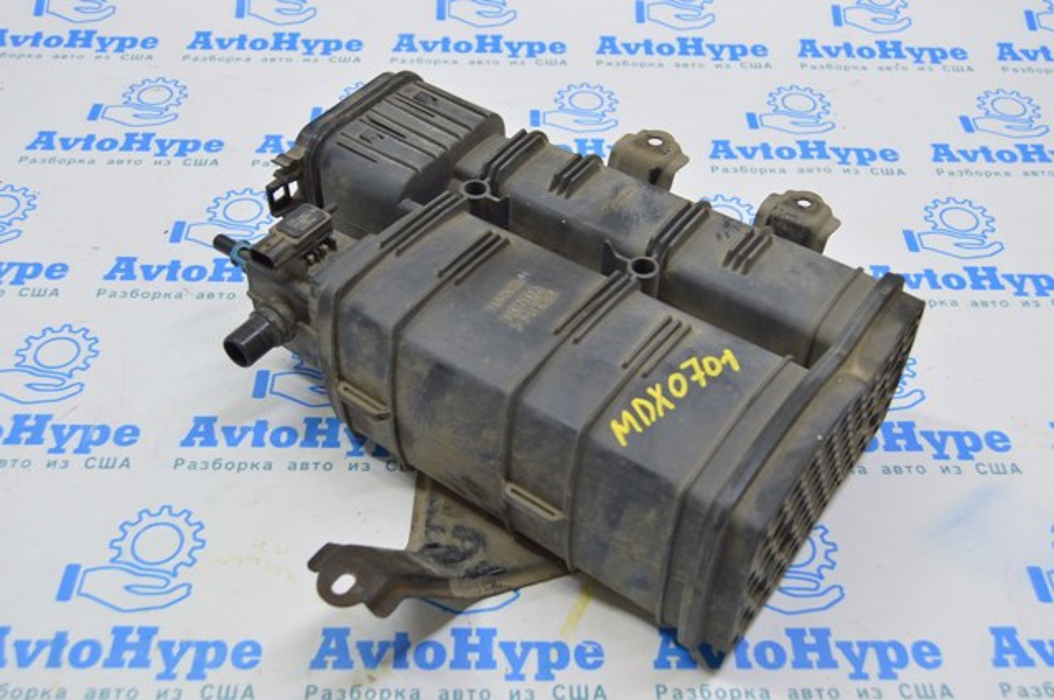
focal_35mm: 39
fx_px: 1140
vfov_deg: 34.1
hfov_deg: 49.6
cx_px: 527
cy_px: 350
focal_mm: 26
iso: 400
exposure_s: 1/20
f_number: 5.6
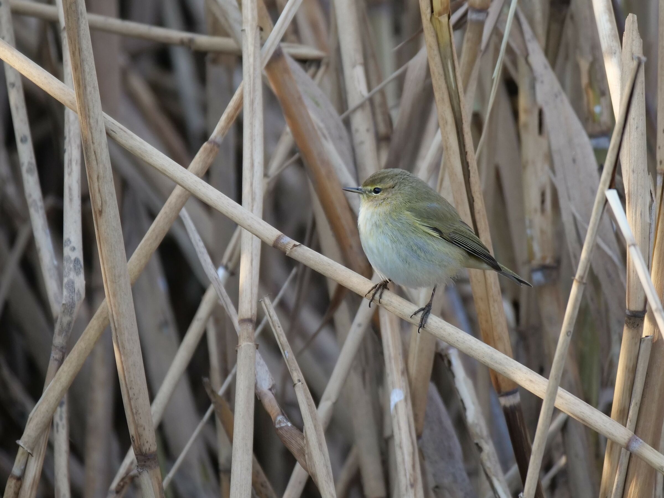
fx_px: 15346
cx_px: 332
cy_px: 249
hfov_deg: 2.5
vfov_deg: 1.9
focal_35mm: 800
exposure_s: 1/320
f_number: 6.3
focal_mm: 400
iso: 800
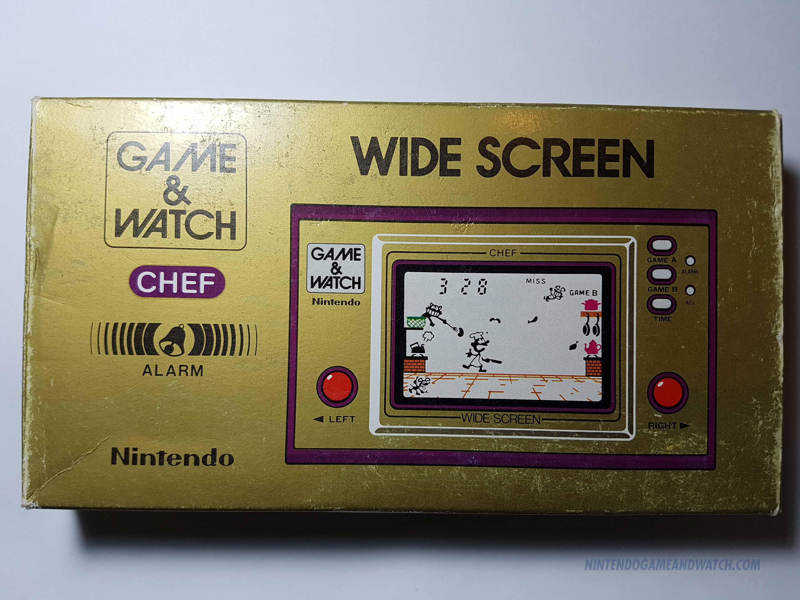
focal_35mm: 26
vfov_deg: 53.1
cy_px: 300
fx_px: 601
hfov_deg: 67.3
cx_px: 400
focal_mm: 4.2
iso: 50
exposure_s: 1/244
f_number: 1.7
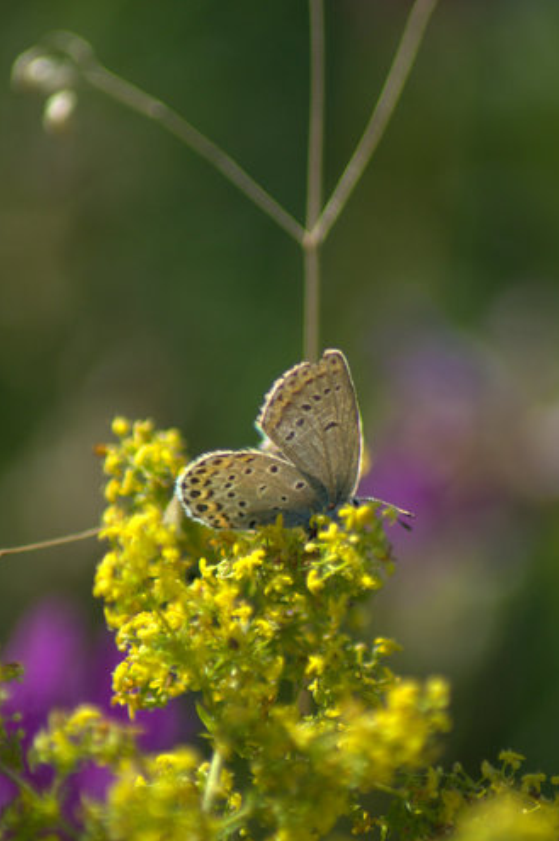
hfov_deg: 3.0
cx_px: 317
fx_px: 10853
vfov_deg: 4.4
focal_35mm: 465
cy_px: 433
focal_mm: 240
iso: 400
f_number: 5
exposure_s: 1/1250
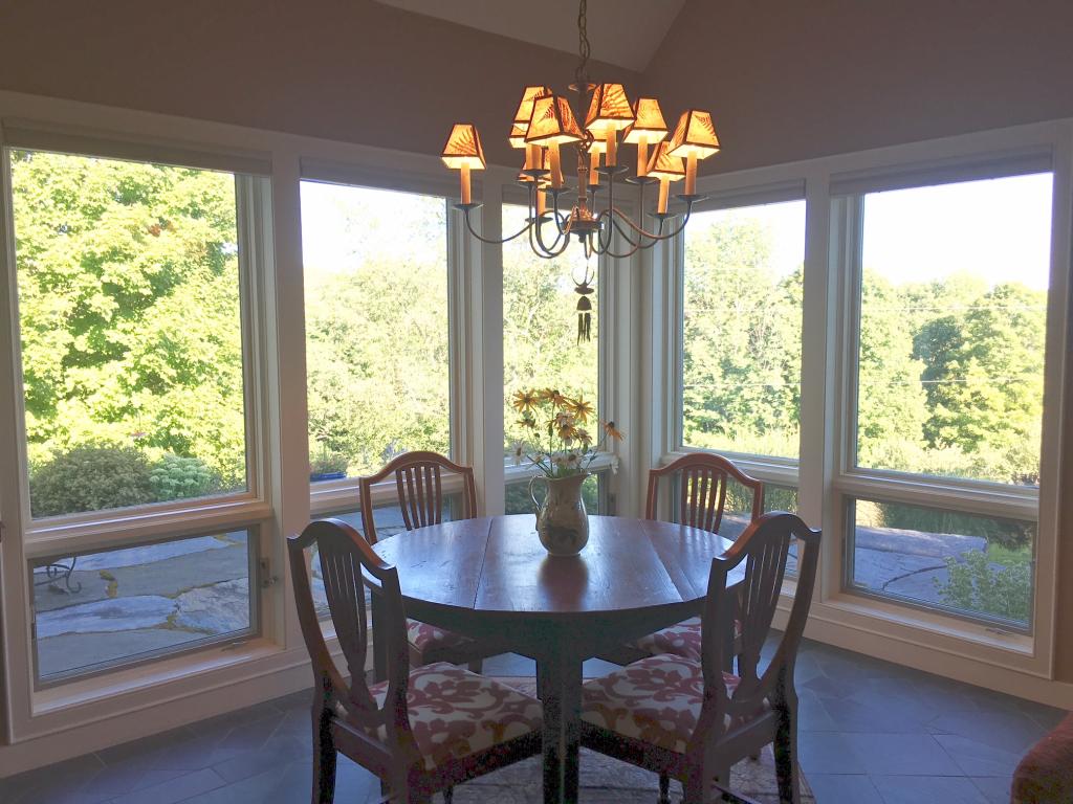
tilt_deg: -5.3
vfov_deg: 48.2
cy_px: 402
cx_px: 536
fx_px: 899
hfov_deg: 61.7
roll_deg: +1.2
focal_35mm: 29
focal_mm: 4.15
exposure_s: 1/120
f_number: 2.2
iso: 25
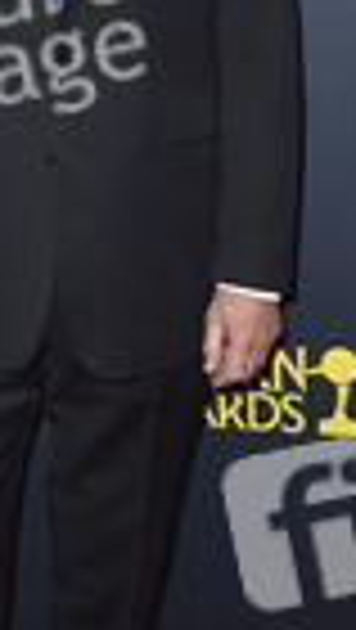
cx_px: 47
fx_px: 1607
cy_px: 279
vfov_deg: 22.2
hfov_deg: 12.6
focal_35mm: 96
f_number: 6.3
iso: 250
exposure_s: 1/250
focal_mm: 32
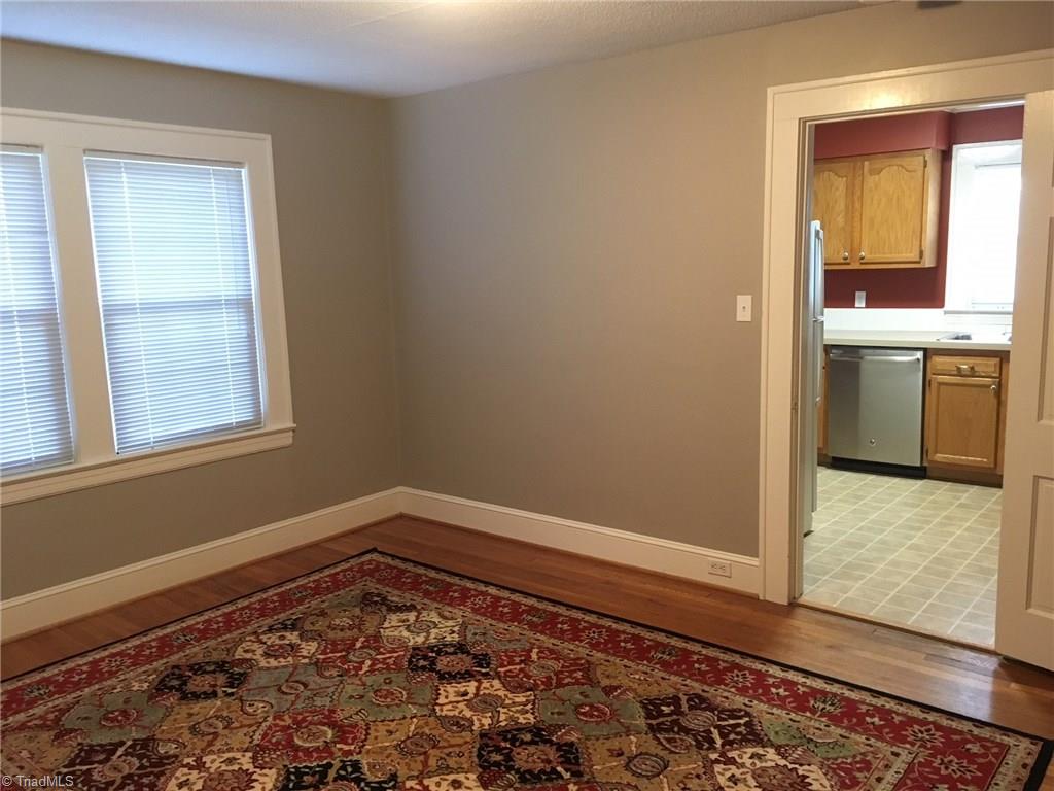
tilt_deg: -7.1
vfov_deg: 48.2
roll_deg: +2.0
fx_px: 883
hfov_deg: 61.7
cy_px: 396
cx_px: 527
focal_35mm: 29
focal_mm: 4.15
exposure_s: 1/20
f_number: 2.2
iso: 200
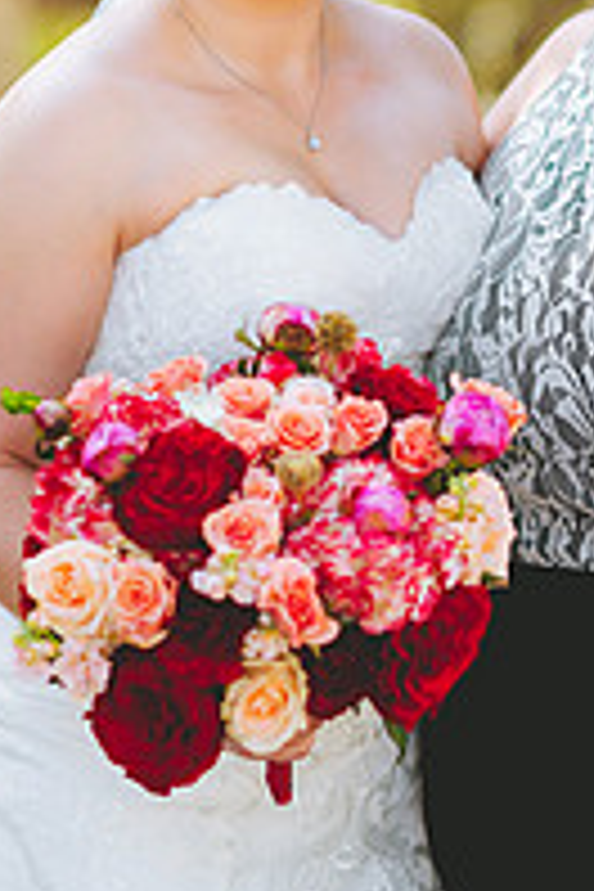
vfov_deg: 10.7
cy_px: 382
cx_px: 497
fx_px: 4776
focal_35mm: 193
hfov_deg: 7.1
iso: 160
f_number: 2
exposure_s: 1/640
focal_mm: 85
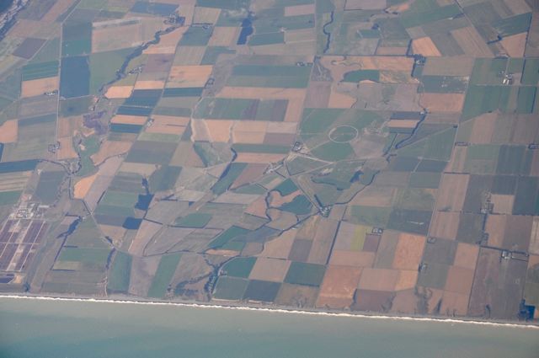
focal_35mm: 105
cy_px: 179
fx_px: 1570
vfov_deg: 13.0
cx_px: 270
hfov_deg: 19.5
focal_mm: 70
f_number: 7.1
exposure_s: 1/800
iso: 400
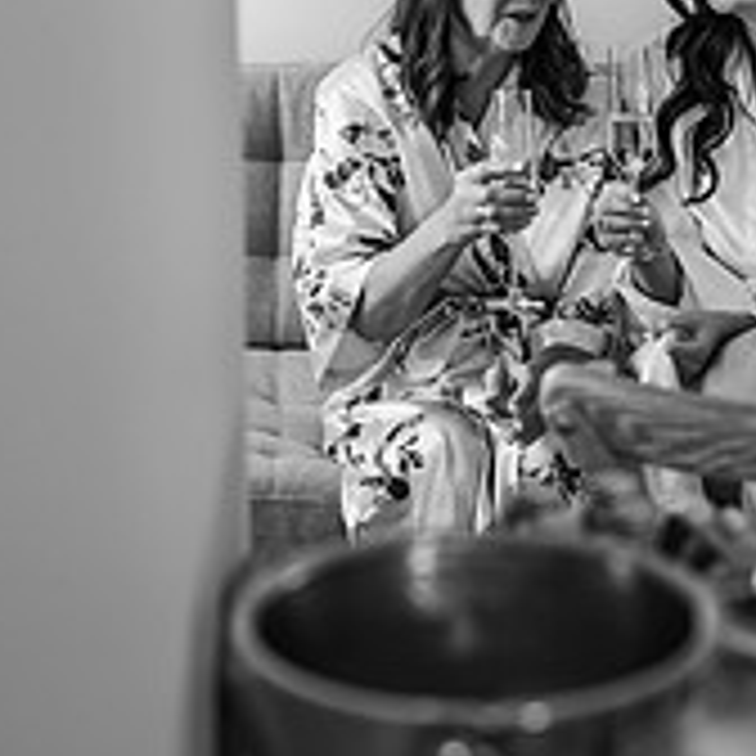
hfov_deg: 15.3
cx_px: 389
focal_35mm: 114
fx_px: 2817
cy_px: 122
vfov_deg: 15.2
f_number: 2.5
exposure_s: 1/250
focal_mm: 50
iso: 640
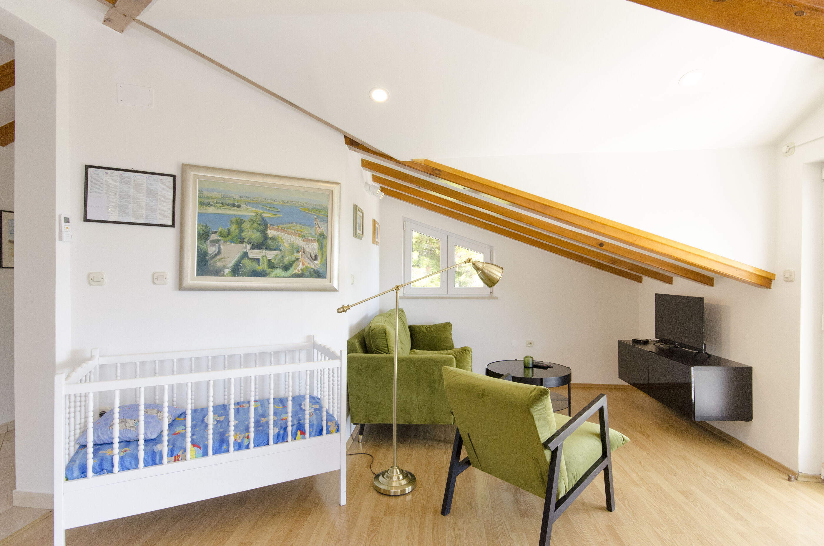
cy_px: 273
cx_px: 412
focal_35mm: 18
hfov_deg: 90.1
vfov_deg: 67.2
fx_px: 411
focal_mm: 12
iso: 1600
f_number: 8
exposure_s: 1/200
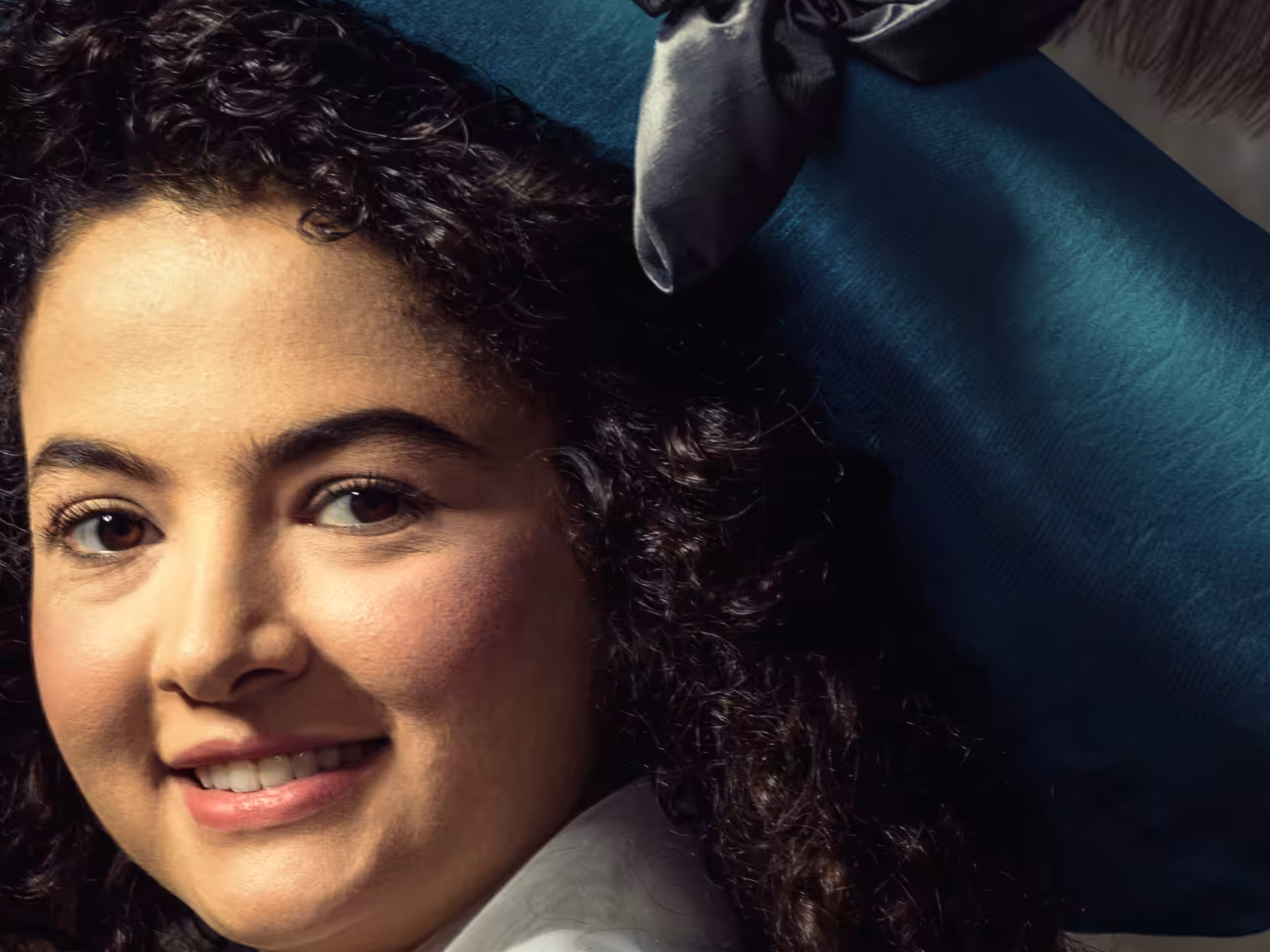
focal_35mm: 358
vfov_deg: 4.1
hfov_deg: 5.5
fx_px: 13135
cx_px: 469
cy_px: 1512
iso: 100
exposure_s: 1/160
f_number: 5.6
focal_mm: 105
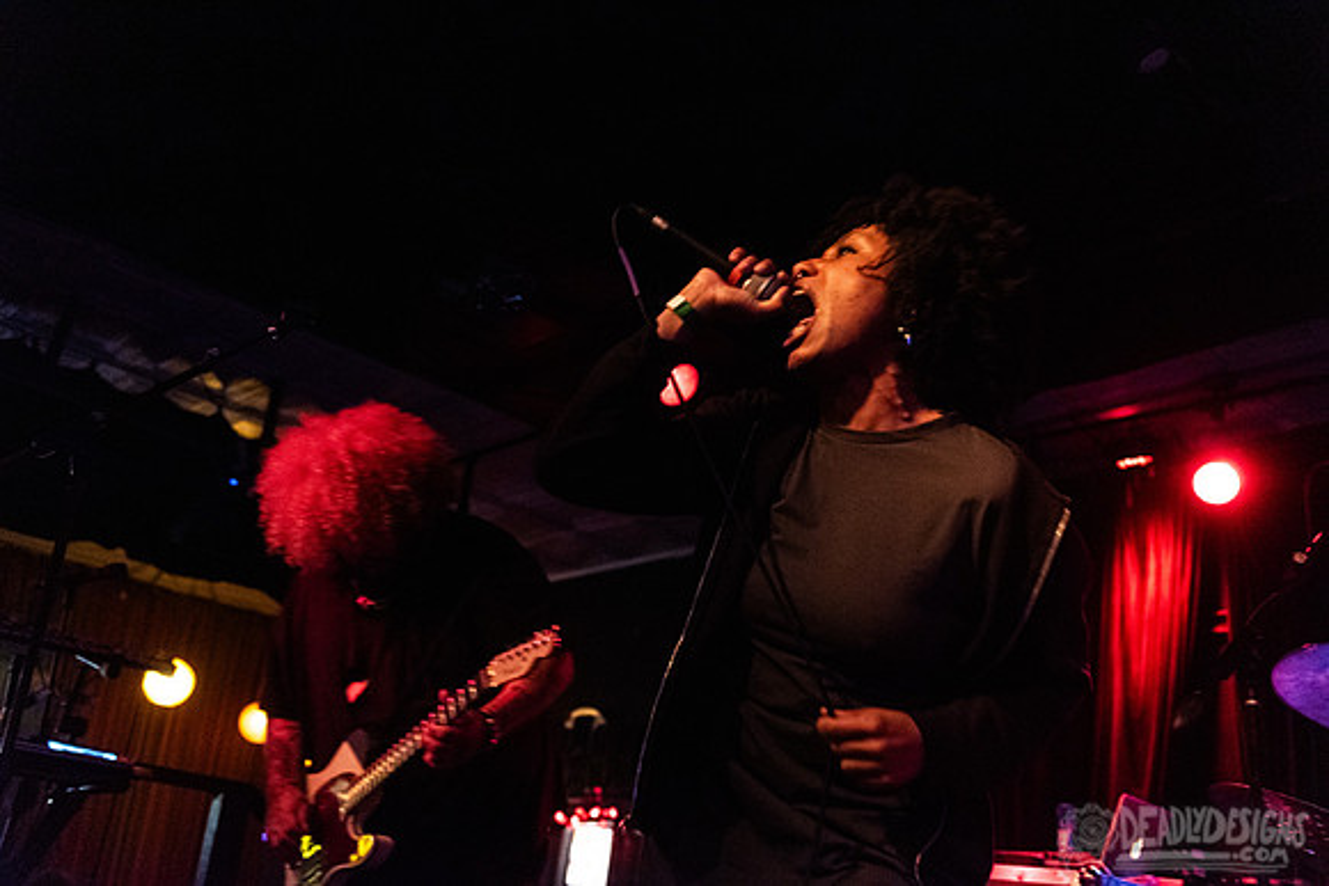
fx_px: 1292
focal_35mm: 35
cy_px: 443
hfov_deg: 54.4
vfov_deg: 37.9
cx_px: 664
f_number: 3.2
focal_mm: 35
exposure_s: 1/80
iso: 6400
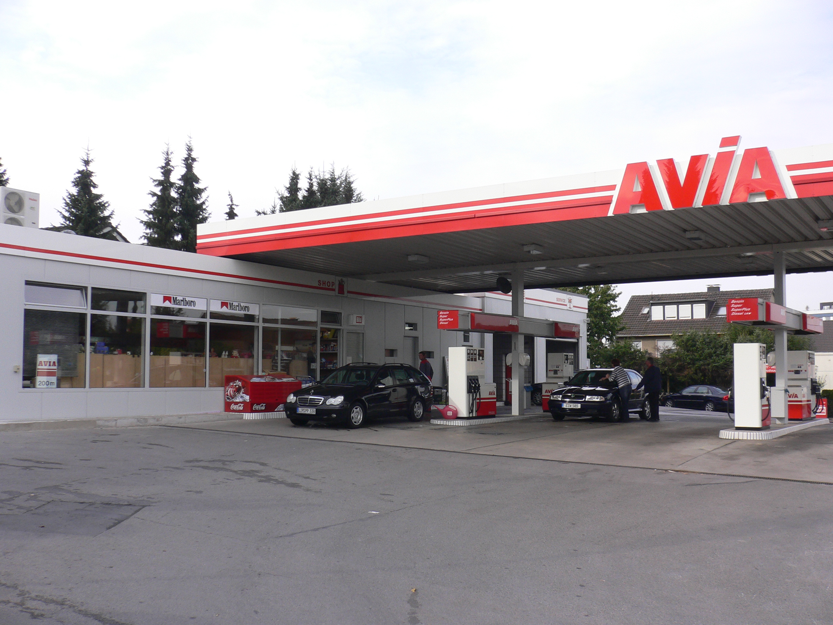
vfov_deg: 40.7
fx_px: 842
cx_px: 416
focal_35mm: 35
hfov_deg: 52.6
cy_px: 312
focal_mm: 5.8
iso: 80
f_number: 5.6
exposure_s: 1/125
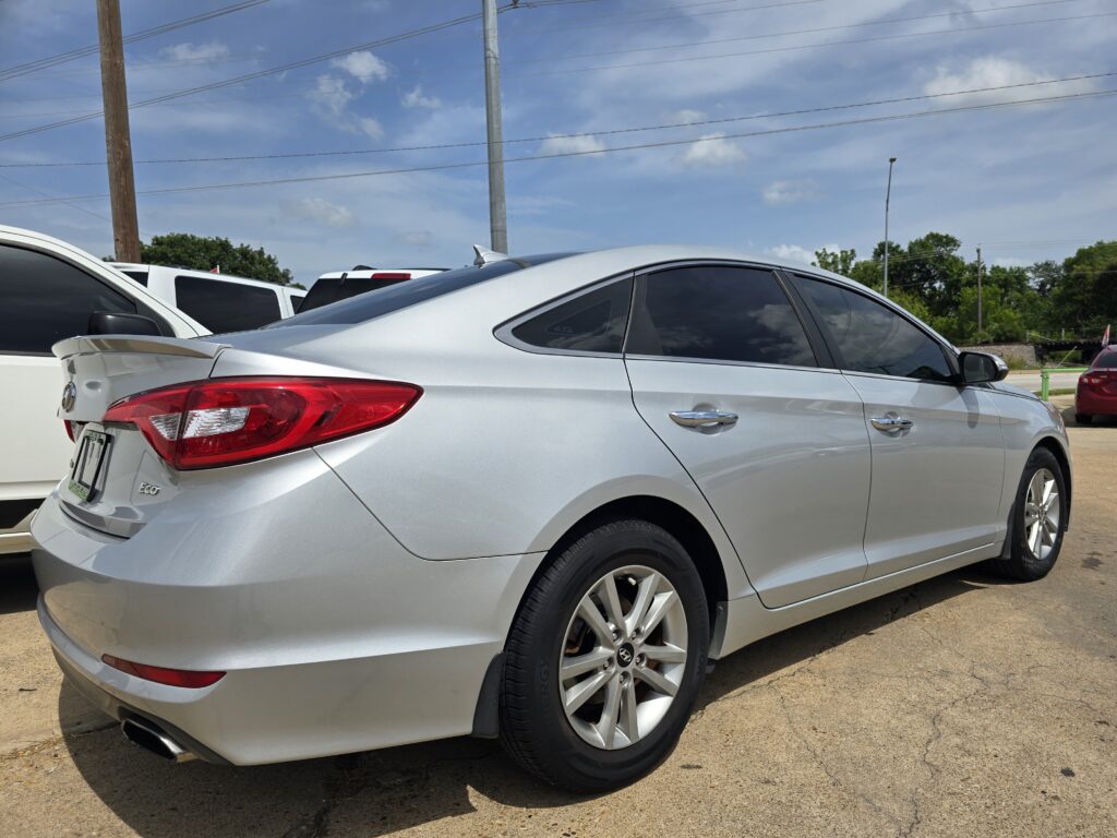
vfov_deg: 58.9
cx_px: 558
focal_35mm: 23
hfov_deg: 73.9
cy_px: 419
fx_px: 742
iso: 12
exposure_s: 1/1533
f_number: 1.7
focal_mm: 6.3
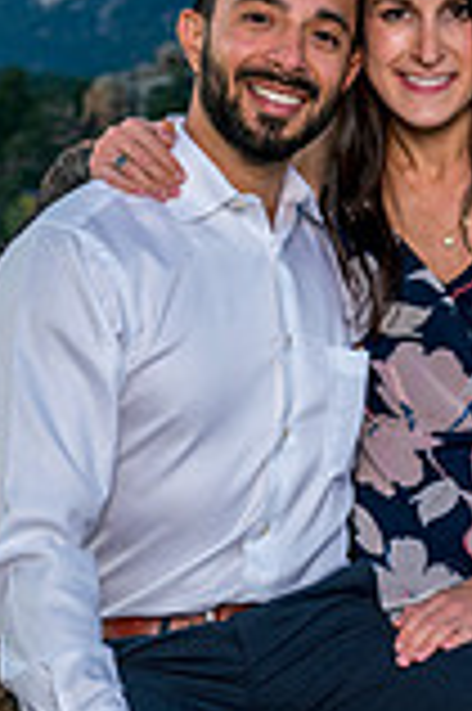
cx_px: 333
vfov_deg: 15.9
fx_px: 2523
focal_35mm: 128
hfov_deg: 10.7
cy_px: 621
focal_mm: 45
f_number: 5
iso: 160
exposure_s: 1/200
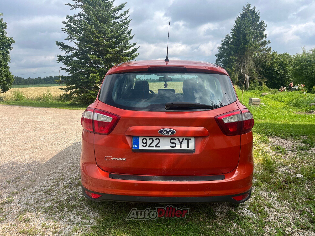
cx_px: 158
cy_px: 118
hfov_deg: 67.3
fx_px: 237
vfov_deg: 53.1
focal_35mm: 26
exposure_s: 1/2463
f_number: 1.6
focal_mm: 5.1
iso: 50
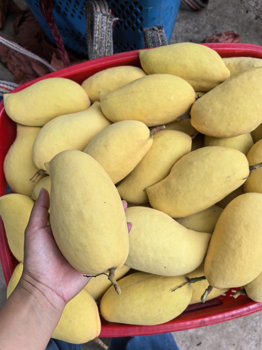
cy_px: 175
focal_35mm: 27
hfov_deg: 51.3
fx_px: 273
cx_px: 131
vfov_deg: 65.3
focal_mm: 6.98
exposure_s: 1/2500
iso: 400
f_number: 2
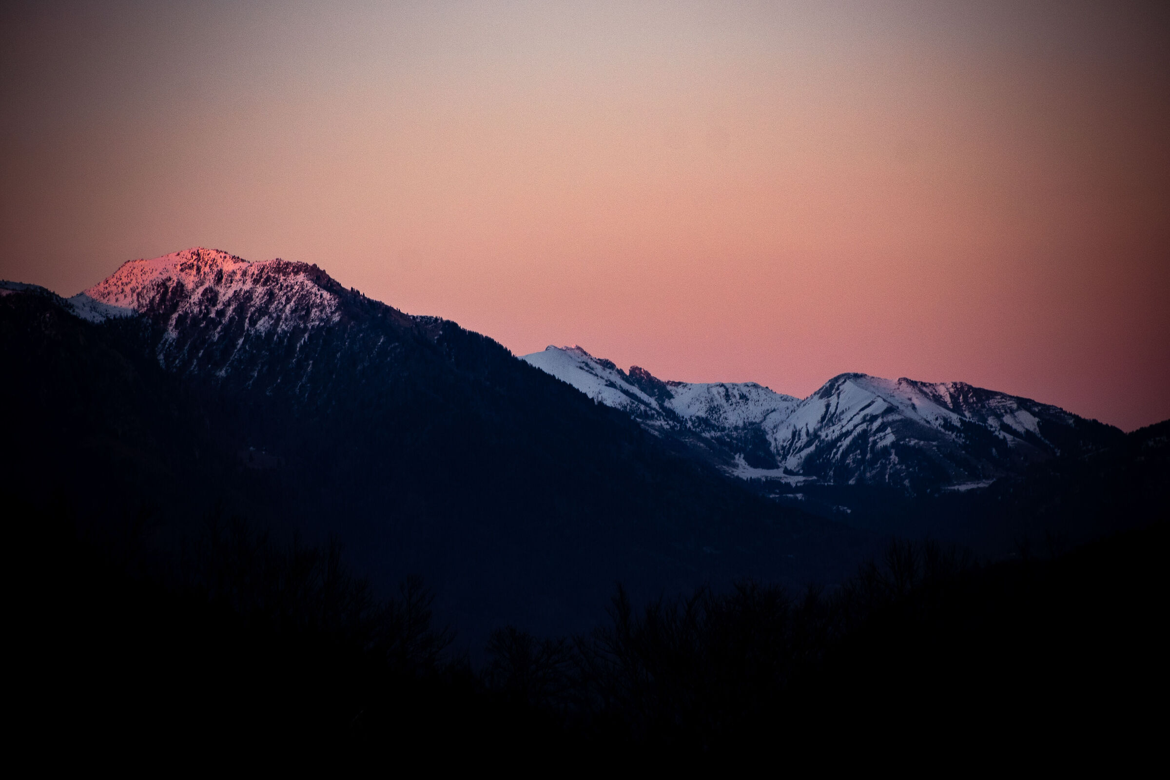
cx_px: 585
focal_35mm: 202
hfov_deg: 10.2
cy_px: 390
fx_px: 6564
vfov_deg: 6.8
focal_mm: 135
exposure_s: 1/160
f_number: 4.5
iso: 160
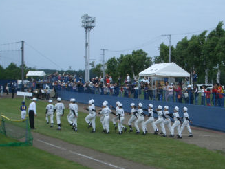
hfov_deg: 24.3
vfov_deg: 18.5
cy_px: 99
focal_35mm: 80
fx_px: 521
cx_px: 135
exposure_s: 1/500
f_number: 5.6
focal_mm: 10.2
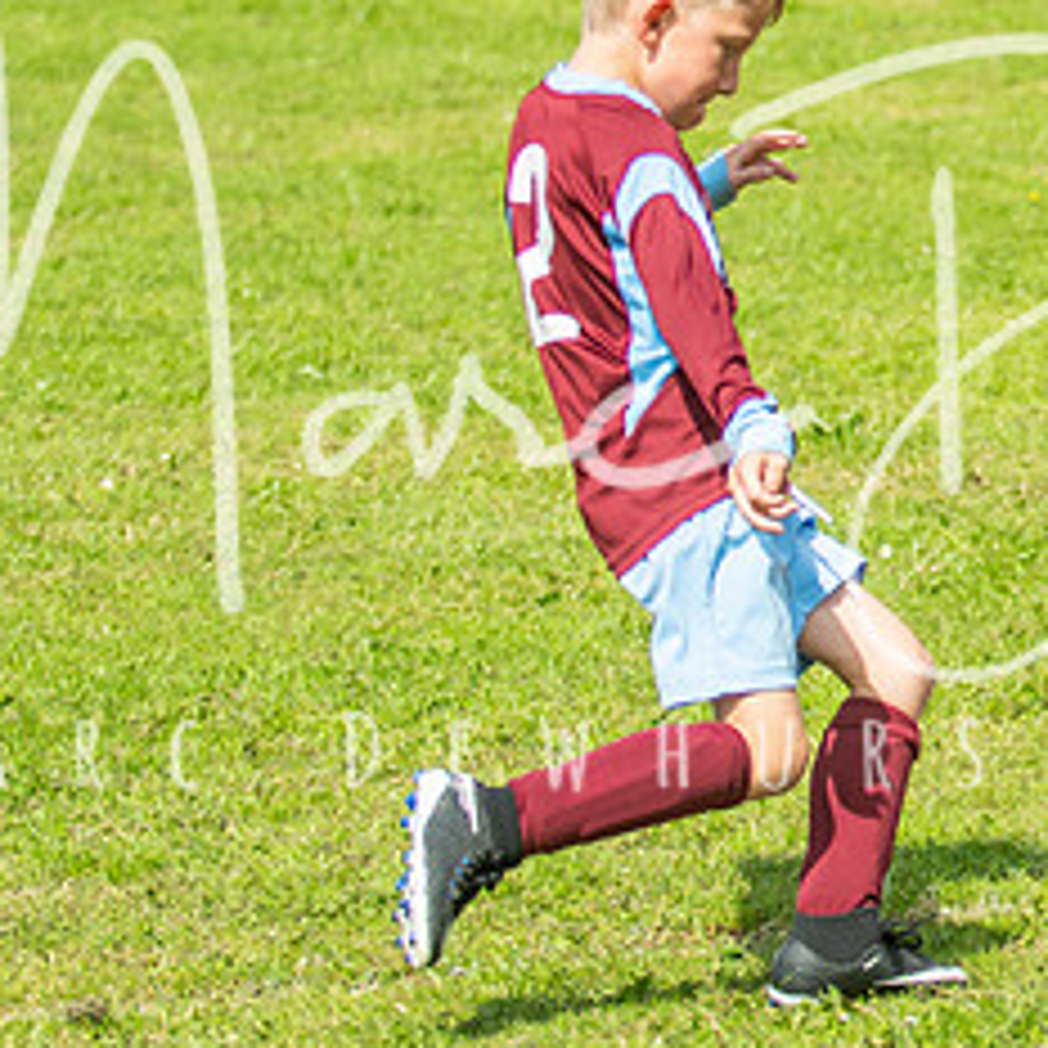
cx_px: 1275
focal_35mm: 308
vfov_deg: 5.7
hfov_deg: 5.7
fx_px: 10550
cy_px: 183
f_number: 3.2
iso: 250
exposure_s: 1/2500
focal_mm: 78
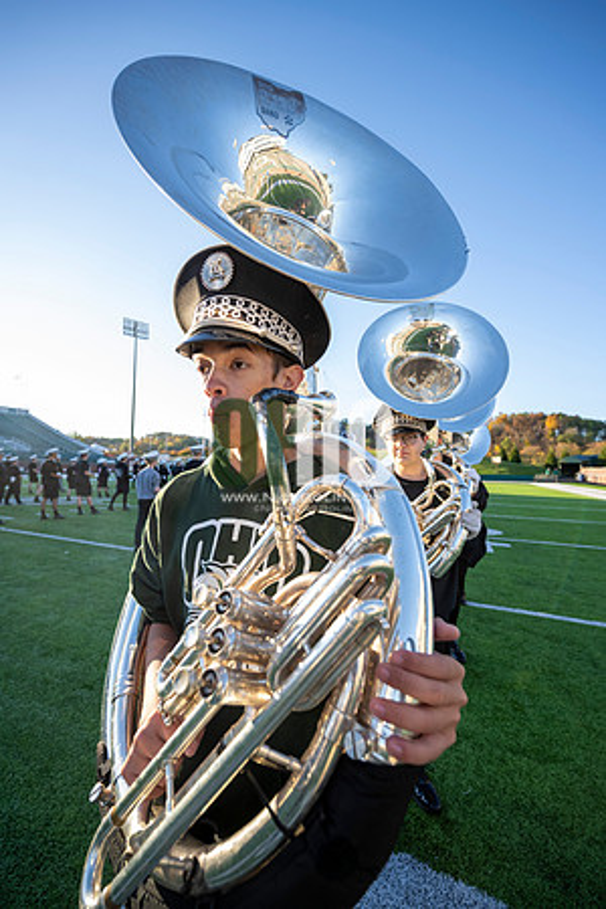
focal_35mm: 14
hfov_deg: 81.2
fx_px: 353
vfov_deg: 104.3
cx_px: 303
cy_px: 454
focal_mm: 14
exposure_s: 1/500
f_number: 4
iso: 320
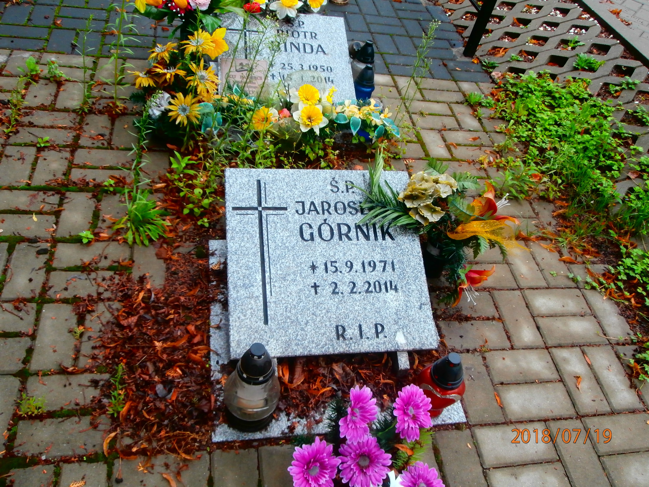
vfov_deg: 46.8
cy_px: 244
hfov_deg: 60.0
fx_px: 562
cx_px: 324
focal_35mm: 30
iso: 160
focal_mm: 5.36
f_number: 3.5
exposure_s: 1/60
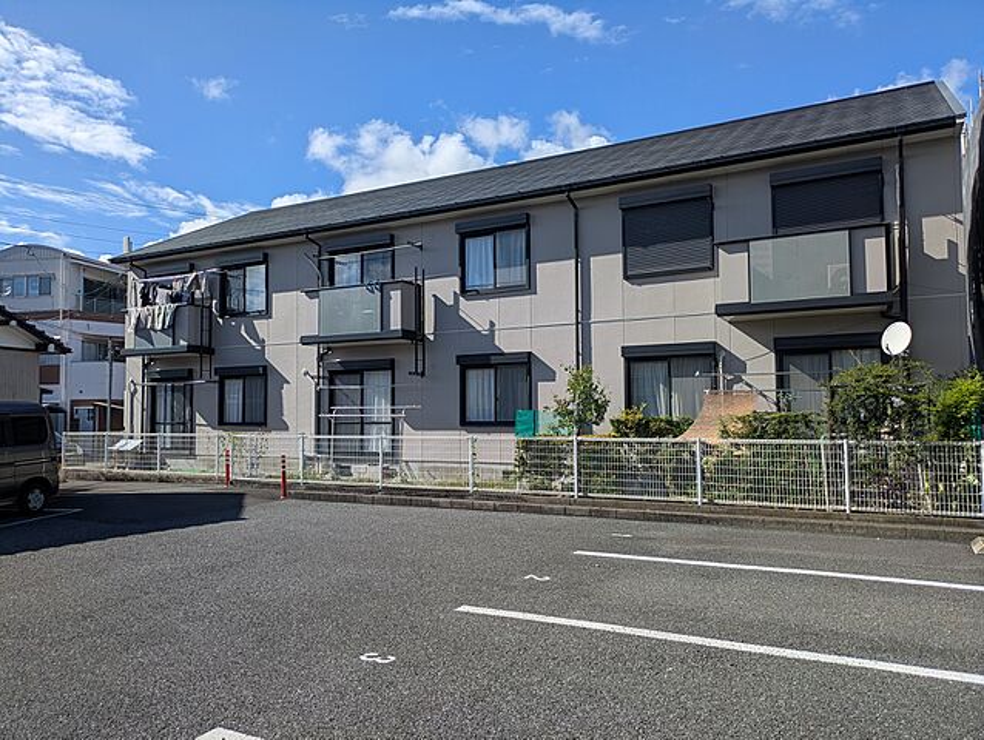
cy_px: 370
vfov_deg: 55.0
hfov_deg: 69.3
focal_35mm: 25
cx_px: 492
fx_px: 711
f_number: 1.89
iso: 48
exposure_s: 1/2370
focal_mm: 5.43
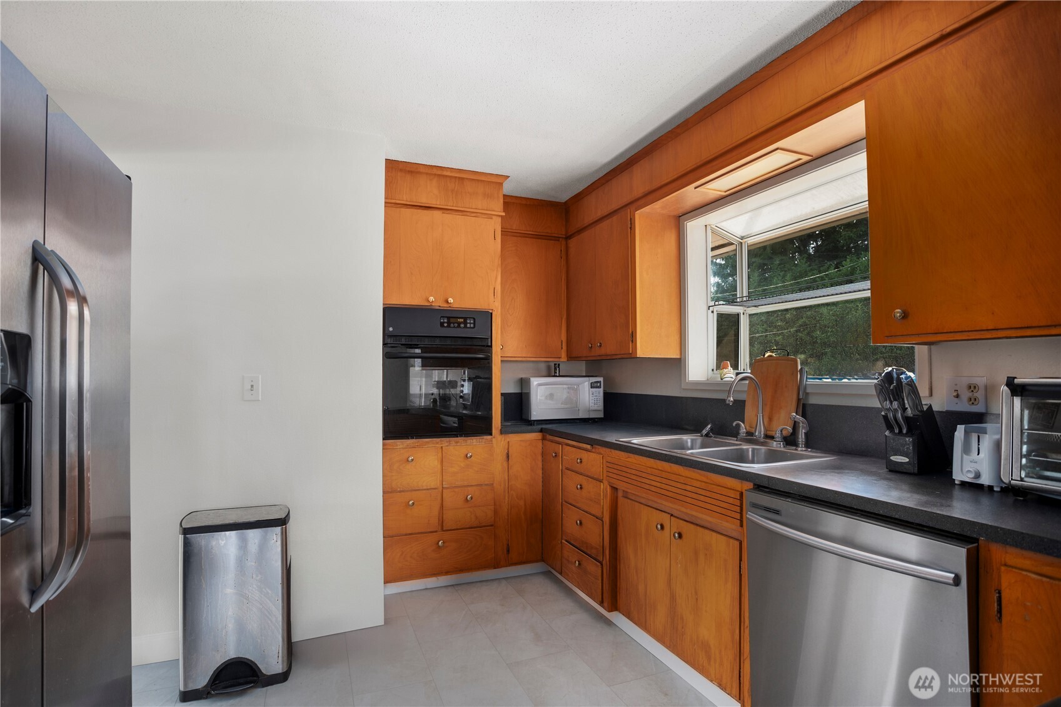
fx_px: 501
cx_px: 530
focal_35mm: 17
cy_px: 354
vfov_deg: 70.4
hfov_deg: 93.3
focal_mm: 17
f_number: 6.3
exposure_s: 1/5
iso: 640
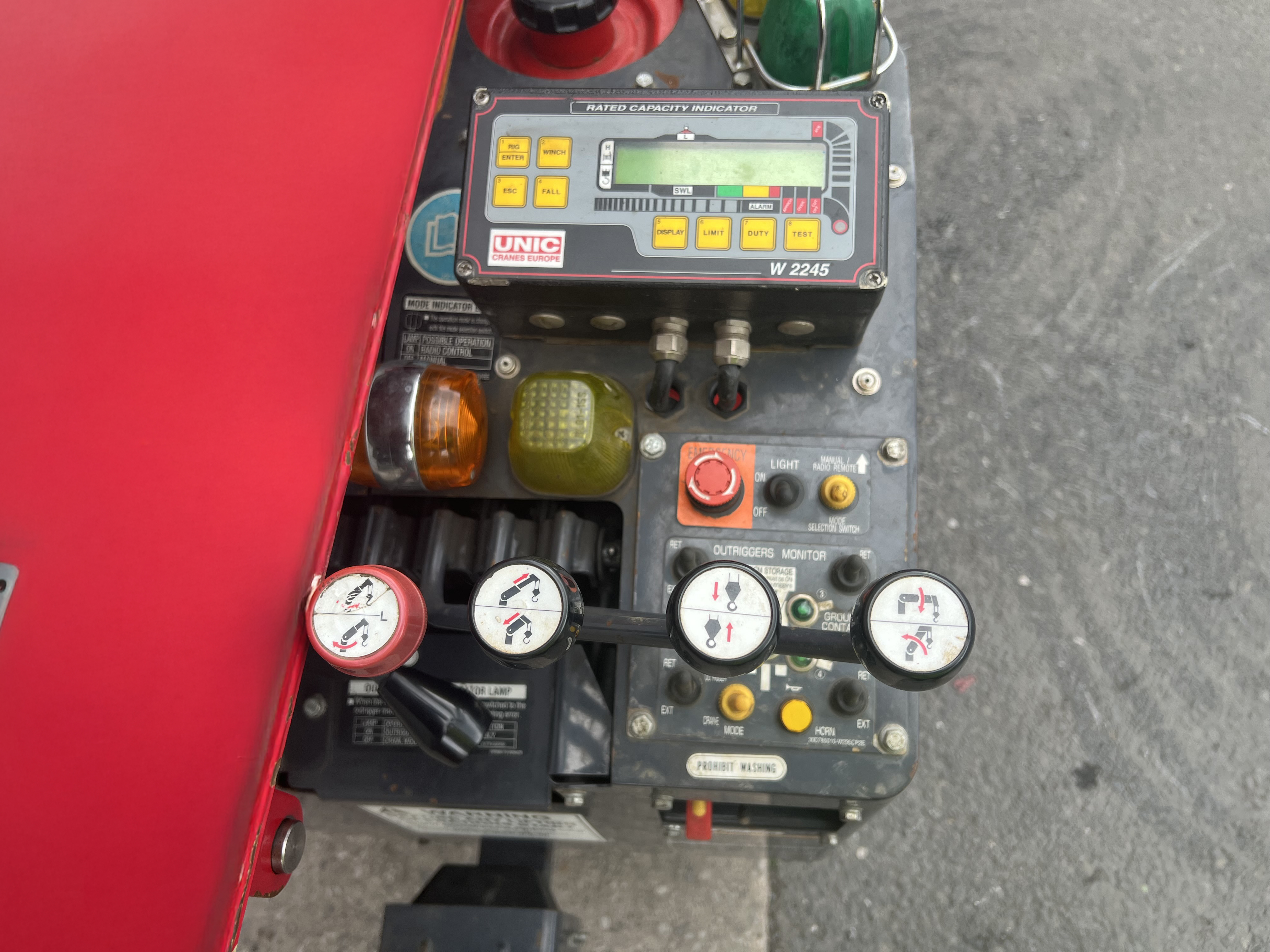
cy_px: 476
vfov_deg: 53.1
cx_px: 635
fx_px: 954
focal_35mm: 26
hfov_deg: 67.3
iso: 50
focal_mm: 5.7
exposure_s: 1/404
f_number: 1.5
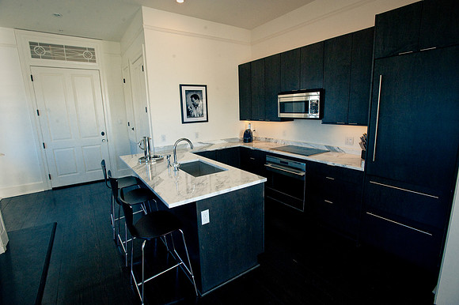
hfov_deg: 93.3
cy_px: 152
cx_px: 230
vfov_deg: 70.4
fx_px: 217
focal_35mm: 17
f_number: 8
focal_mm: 17
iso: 1600
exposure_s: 1/160
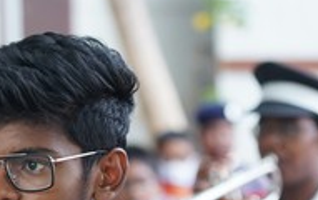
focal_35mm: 261
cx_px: 30
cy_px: 241
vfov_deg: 5.0
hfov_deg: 8.0
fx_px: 2265
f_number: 3.2
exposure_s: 1/320
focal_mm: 70
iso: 1000
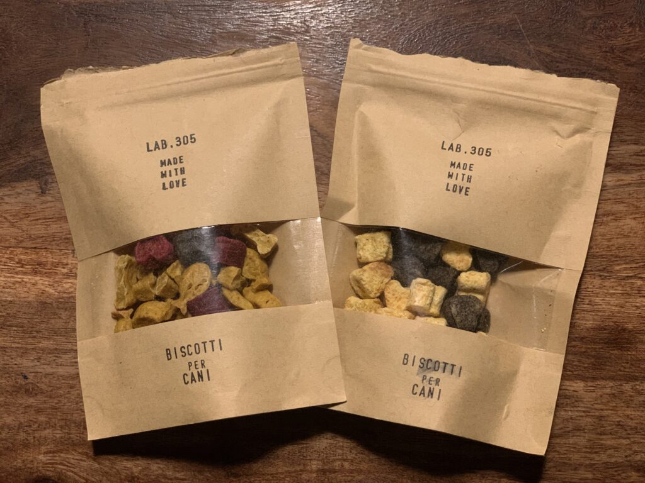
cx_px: 322
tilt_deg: -83.5
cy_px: 242
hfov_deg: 36.8
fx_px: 969
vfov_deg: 28.0
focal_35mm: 52
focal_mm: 6
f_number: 2.4
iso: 250
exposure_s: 1/60
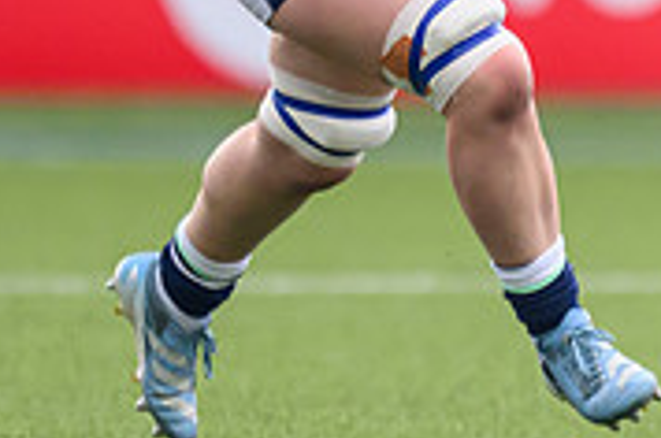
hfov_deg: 0.7
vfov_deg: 0.5
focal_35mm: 2885
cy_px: -39
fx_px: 52876
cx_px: 1058
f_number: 4
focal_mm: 560
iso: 1600
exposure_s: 1/1600
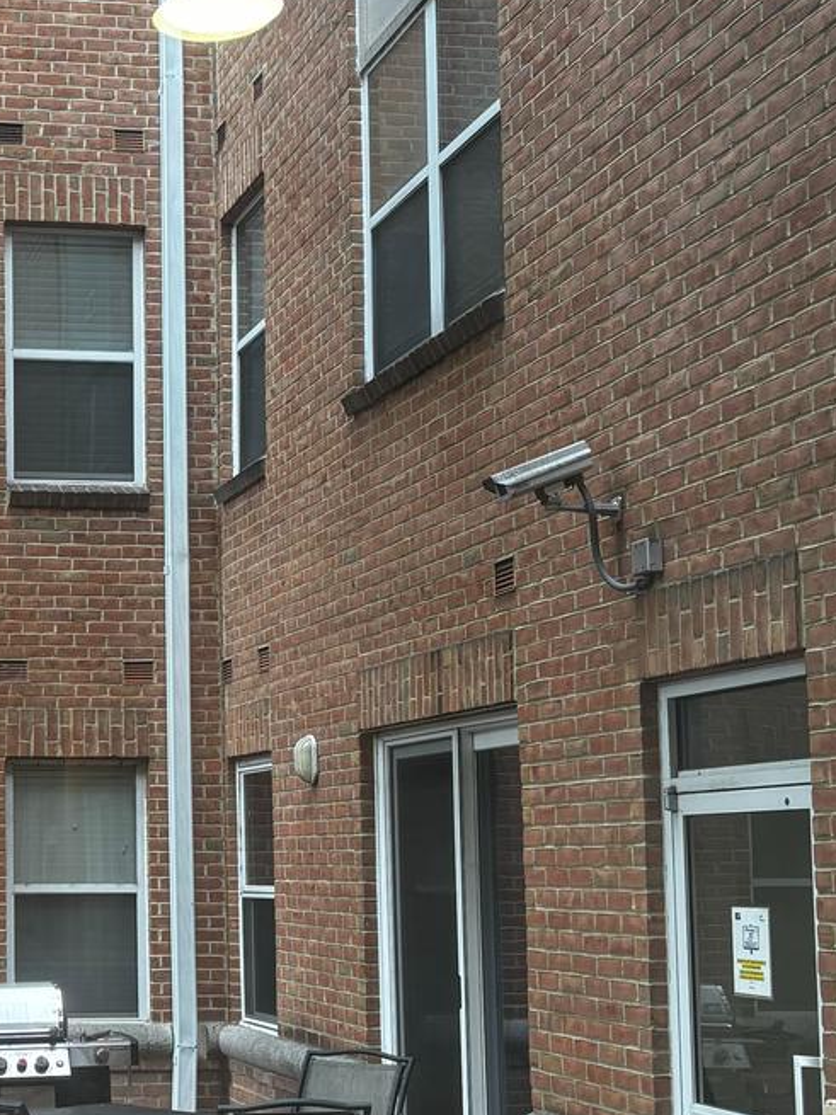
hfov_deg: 22.8
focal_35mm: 61
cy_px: 712
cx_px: -54
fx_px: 1965
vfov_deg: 31.5
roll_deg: +0.3
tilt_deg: +3.2
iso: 100
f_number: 1.6
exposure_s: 1/120
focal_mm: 5.96
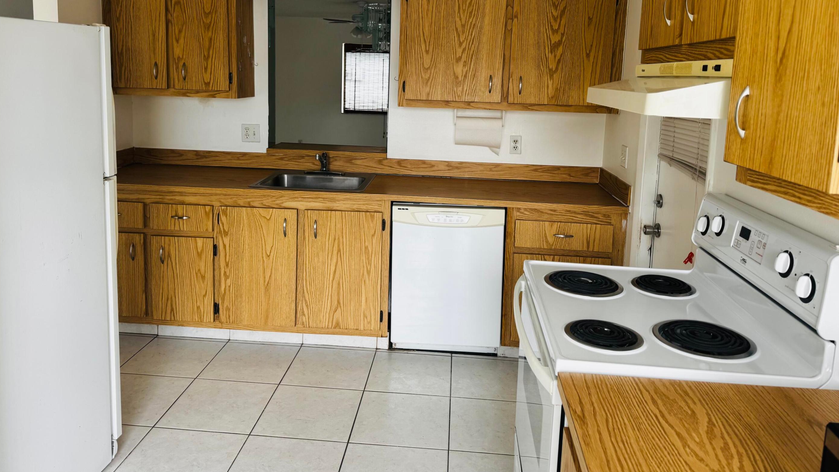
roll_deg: -2.0
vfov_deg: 42.2
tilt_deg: -7.0
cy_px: 151
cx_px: 415
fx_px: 601
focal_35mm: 27
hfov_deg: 69.9
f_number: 1.78
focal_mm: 6.76
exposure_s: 1/121
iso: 64
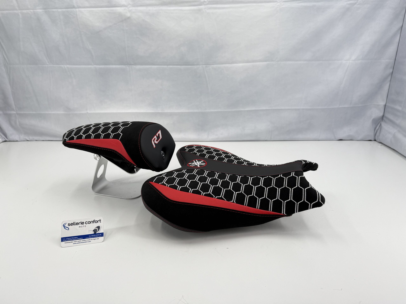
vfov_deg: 56.8
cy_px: 152
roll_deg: +1.5
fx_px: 281
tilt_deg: -22.3
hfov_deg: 71.6
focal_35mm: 24
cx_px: 203
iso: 80
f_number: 1.78
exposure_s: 1/632
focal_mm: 6.76
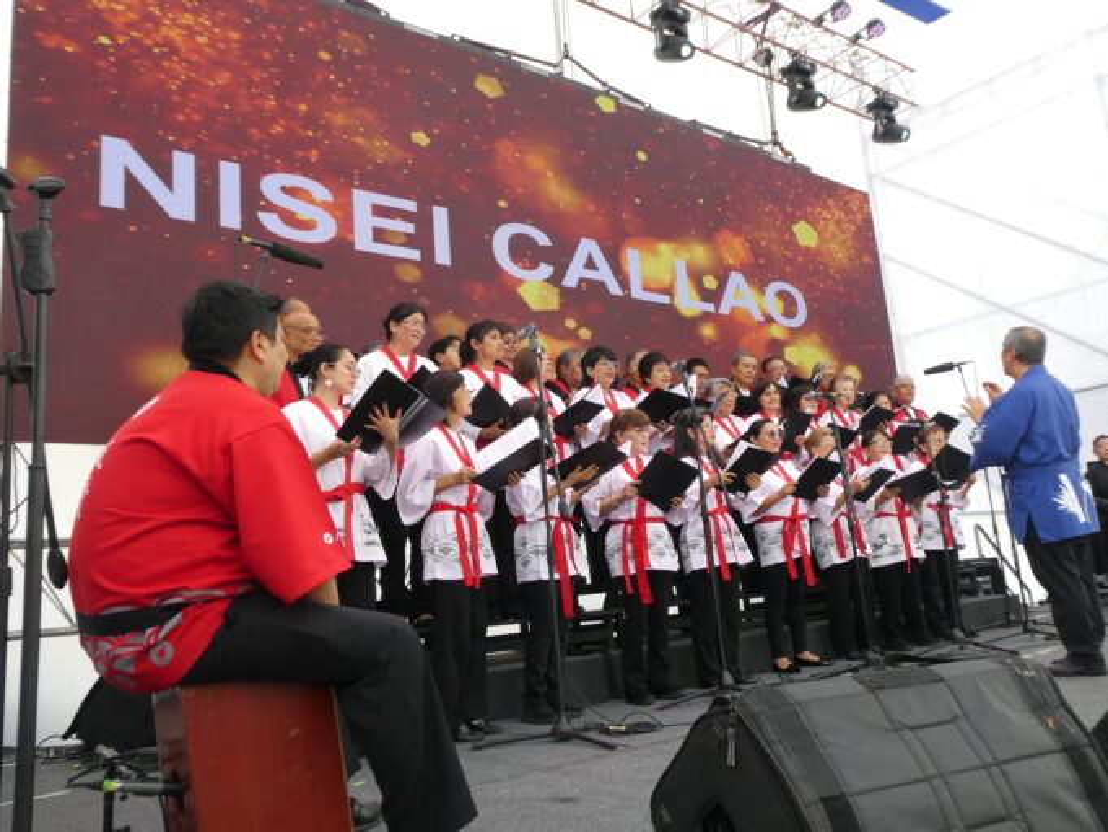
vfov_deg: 49.8
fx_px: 896
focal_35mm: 28
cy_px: 416
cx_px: 554
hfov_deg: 63.4
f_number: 3.5
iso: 80
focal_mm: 5
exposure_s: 1/125
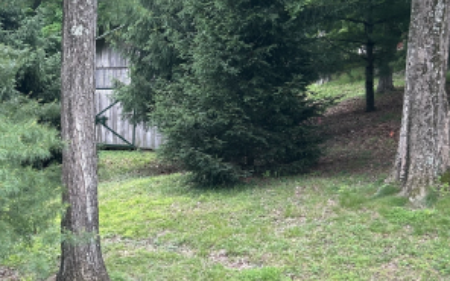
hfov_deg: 31.6
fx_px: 760
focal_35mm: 62
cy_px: 158
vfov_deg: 20.9
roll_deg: -0.5
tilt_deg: -7.1
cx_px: 55
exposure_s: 1/216
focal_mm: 5.7
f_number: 1.5
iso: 40
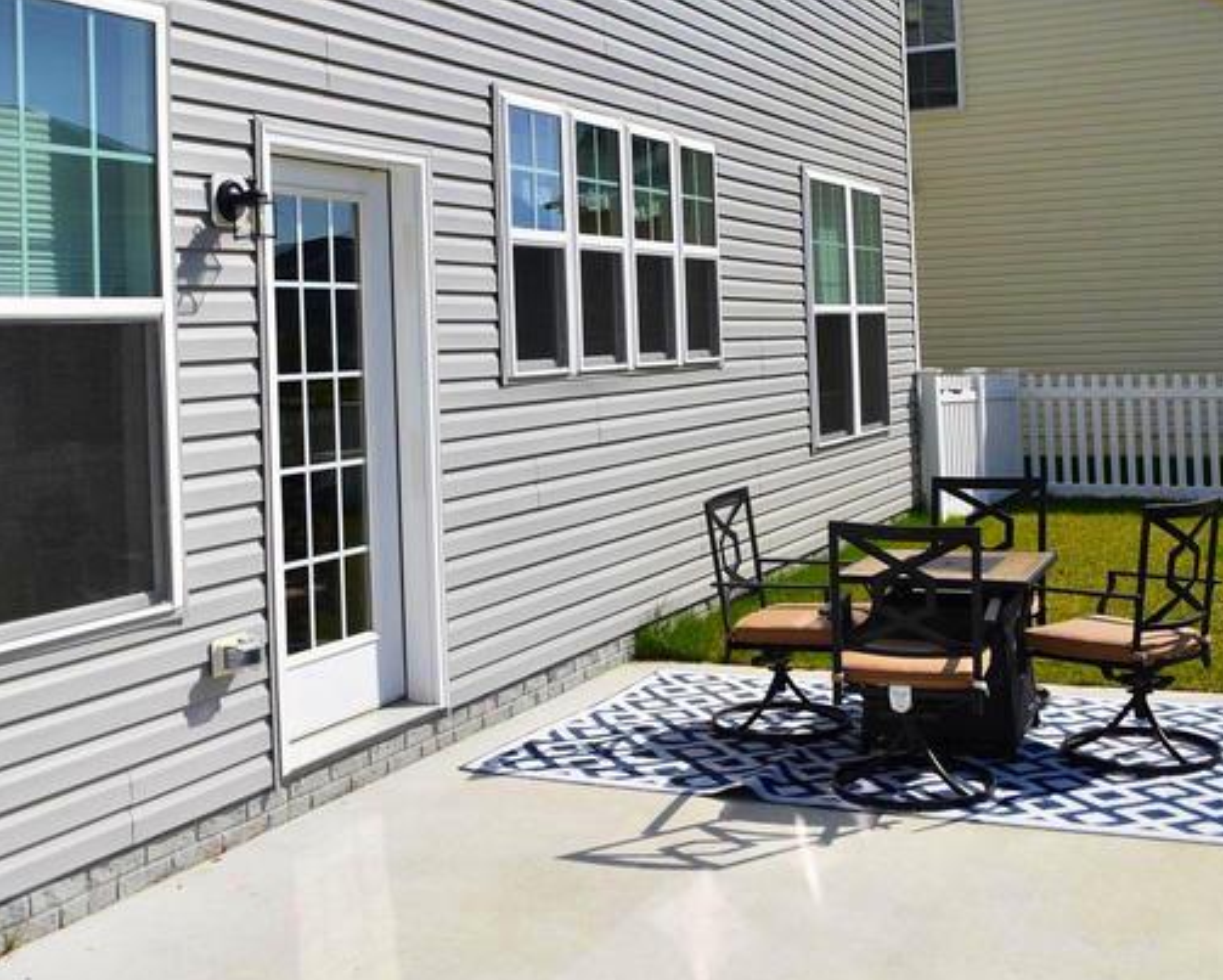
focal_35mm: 43
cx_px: 618
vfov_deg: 34.2
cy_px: 250
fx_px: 1557
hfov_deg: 42.9
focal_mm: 20
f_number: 8
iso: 110
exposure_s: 1/500
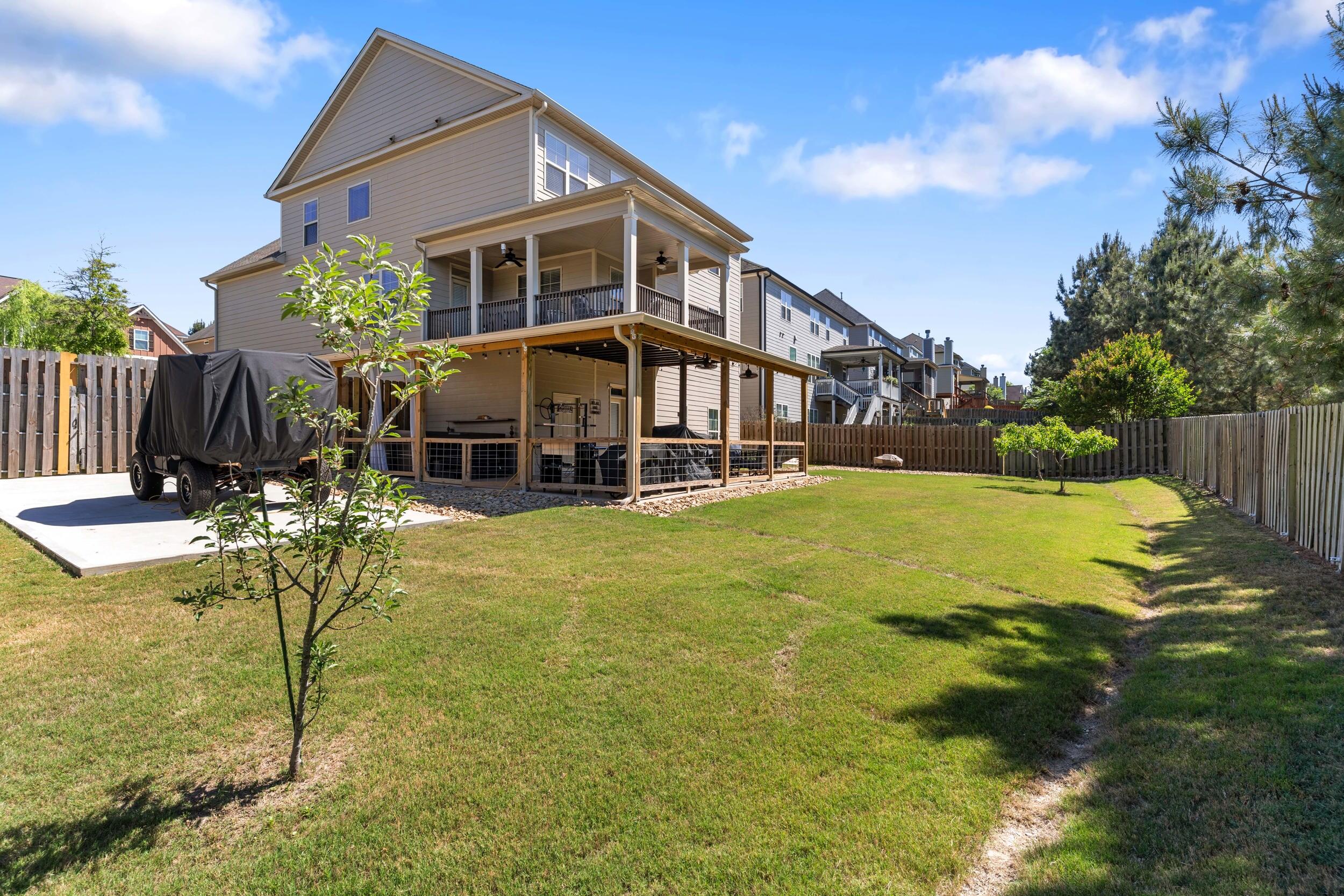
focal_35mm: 17
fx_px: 635
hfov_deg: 93.3
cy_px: 448
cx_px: 672
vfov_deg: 70.4
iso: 50
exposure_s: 1/100
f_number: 8
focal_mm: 17
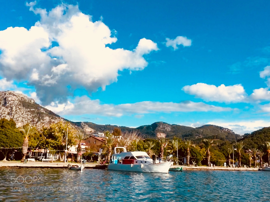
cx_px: 135
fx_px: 226
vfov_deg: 48.2
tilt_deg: +12.9
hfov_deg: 61.7
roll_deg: +1.6
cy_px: 101
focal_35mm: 29
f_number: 2.2
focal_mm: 4.15
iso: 25
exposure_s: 1/2137
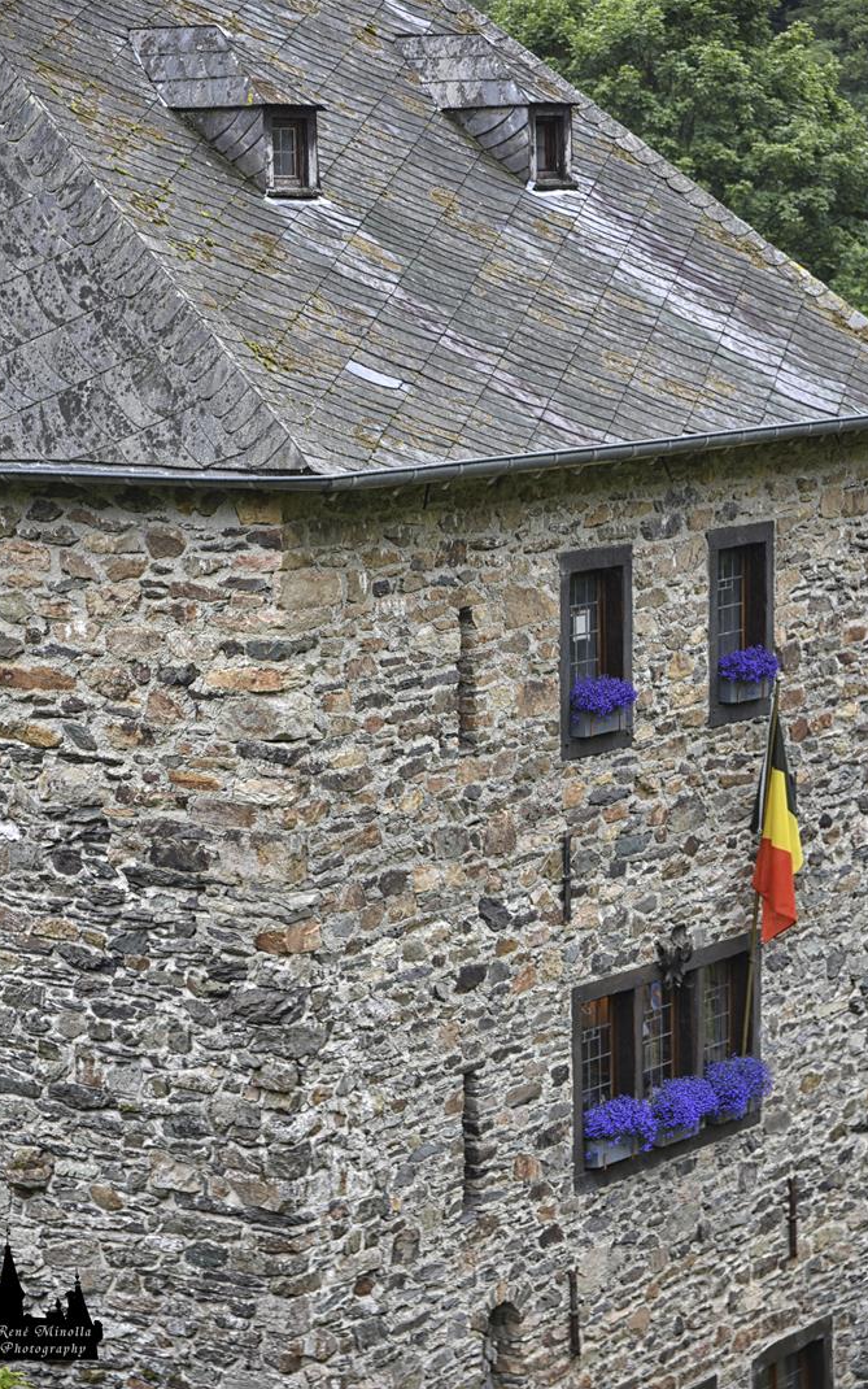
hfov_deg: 12.1
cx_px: 414
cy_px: 700
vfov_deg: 19.3
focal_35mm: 108
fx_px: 4087
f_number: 4
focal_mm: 70
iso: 200
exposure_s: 1/200
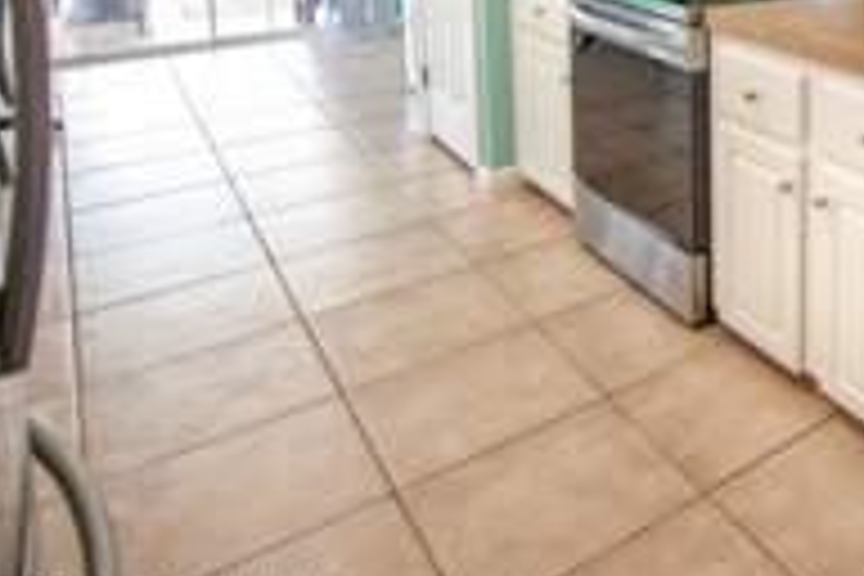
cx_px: 972
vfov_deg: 33.2
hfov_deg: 41.8
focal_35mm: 35
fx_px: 840
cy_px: -52
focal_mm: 14
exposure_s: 1/320
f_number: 3.2
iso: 1250
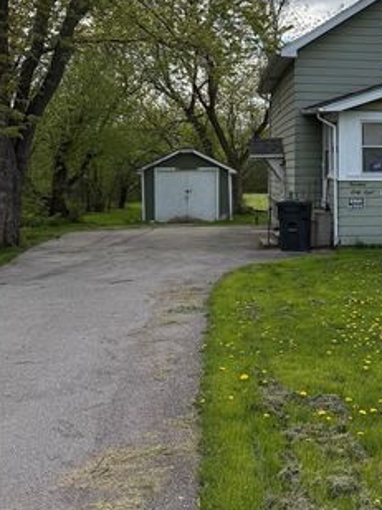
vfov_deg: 36.4
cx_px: 369
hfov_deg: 26.7
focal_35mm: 52
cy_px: 163
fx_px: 765
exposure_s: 1/3953
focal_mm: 6.76
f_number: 1.78
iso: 100
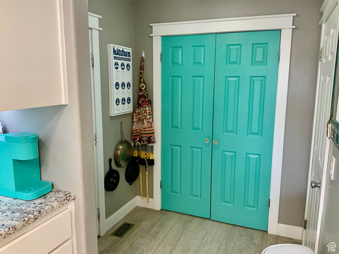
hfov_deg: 61.7
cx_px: 170
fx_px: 284
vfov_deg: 48.2
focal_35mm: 29
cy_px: 127
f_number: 1.8
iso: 100
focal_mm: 3
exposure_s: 1/60
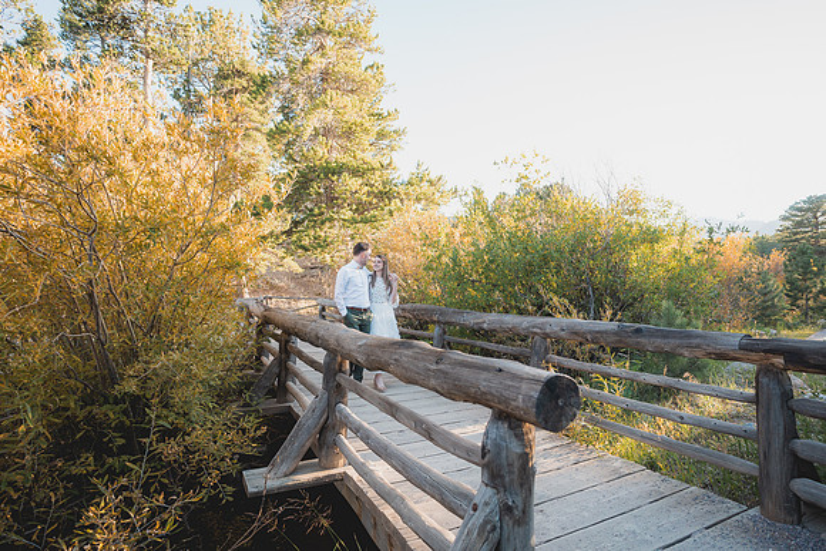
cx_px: 413
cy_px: 276
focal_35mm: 18
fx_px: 422
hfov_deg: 88.7
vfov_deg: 66.2
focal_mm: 18
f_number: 2.8
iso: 200
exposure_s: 1/160
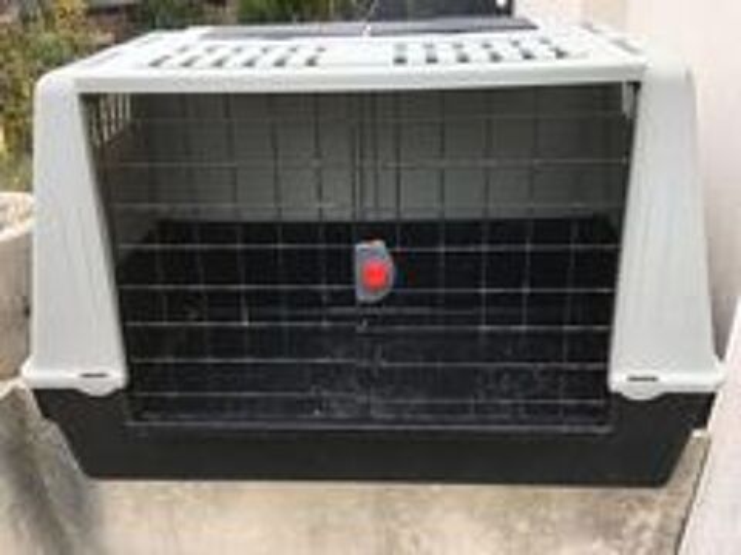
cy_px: 278
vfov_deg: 48.2
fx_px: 621
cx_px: 370
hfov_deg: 61.7
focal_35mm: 29
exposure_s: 1/625
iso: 25
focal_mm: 4.15
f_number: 2.2
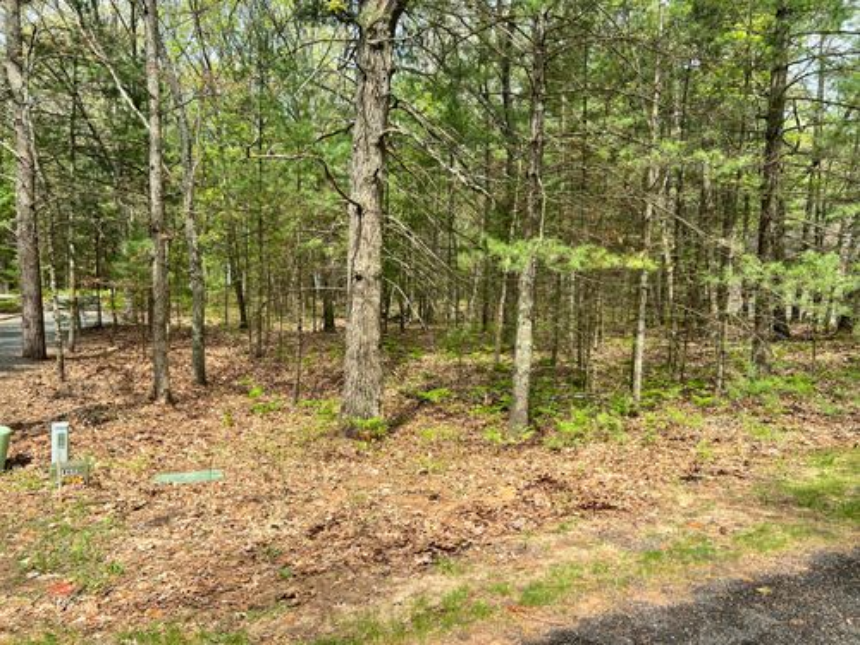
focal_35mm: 26
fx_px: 646
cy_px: 322
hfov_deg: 67.3
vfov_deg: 53.1
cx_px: 430
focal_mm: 5.7
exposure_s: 1/1575
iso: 50
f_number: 1.5
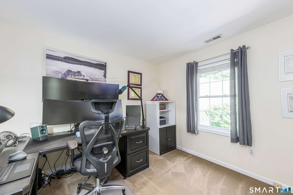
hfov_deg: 104.3
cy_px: 98
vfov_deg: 81.2
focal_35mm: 14
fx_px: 114
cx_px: 146
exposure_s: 1/25
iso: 400
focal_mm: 14
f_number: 7.1
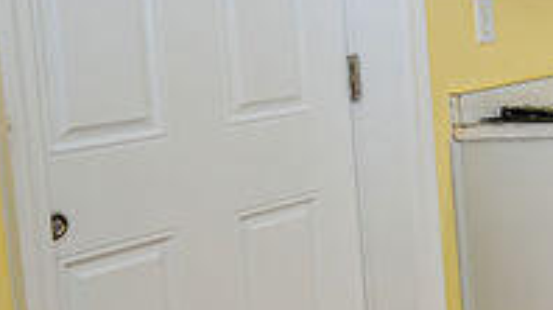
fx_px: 1114
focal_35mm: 76
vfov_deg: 15.8
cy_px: 68
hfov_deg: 17.1
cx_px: 1195
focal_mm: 14
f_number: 4
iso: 2000
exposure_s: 1/200
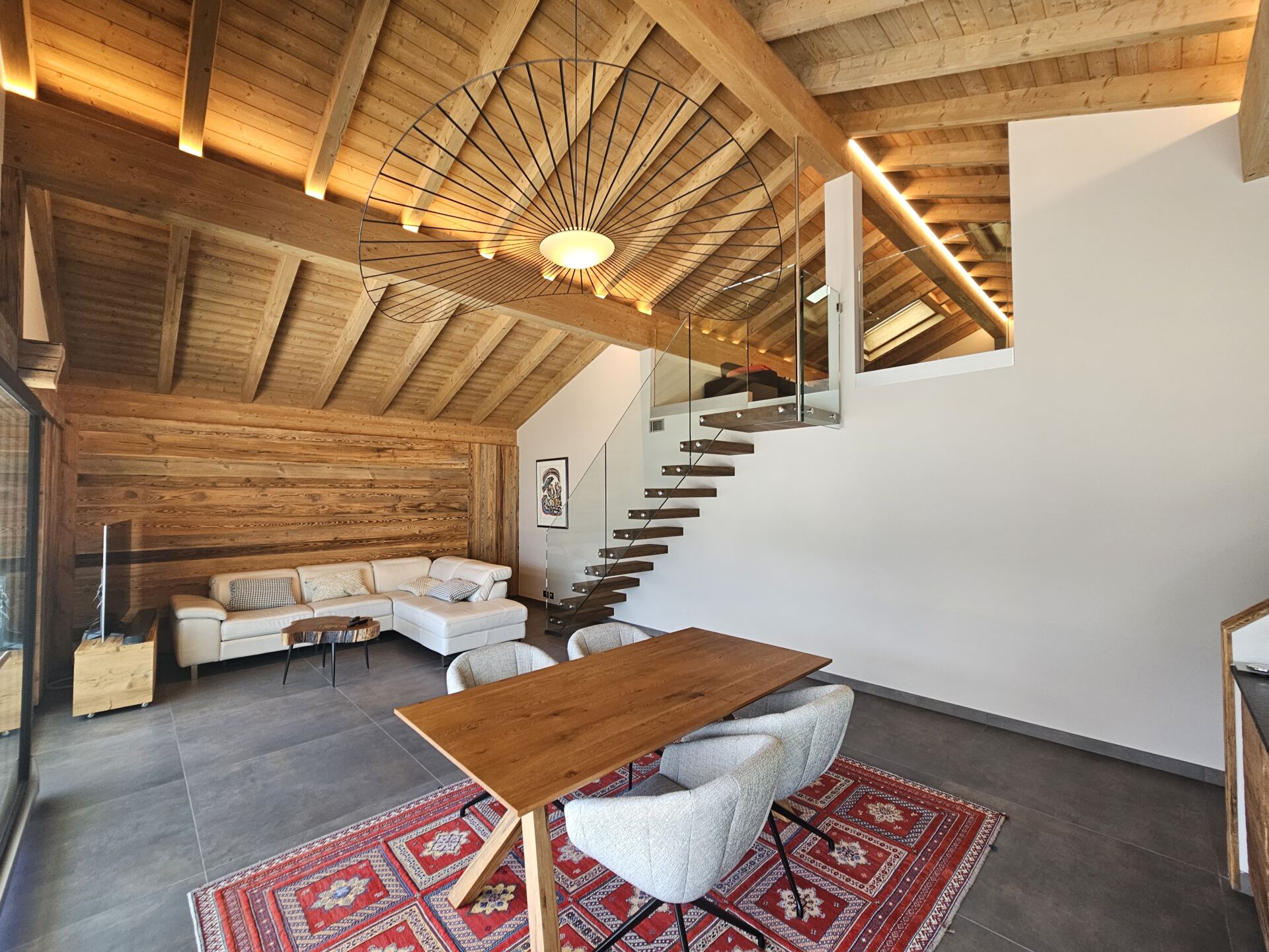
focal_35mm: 13
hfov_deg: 106.2
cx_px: 634
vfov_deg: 89.9
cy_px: 476
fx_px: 477
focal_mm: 2.2
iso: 100
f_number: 2.2
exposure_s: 1/50
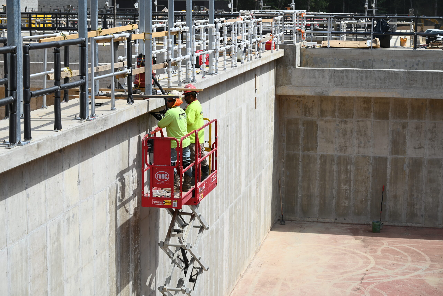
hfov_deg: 27.0
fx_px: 923
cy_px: 148
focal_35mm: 75
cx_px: 222
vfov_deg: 18.2
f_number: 5.6
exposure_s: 1/500
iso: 100
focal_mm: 75
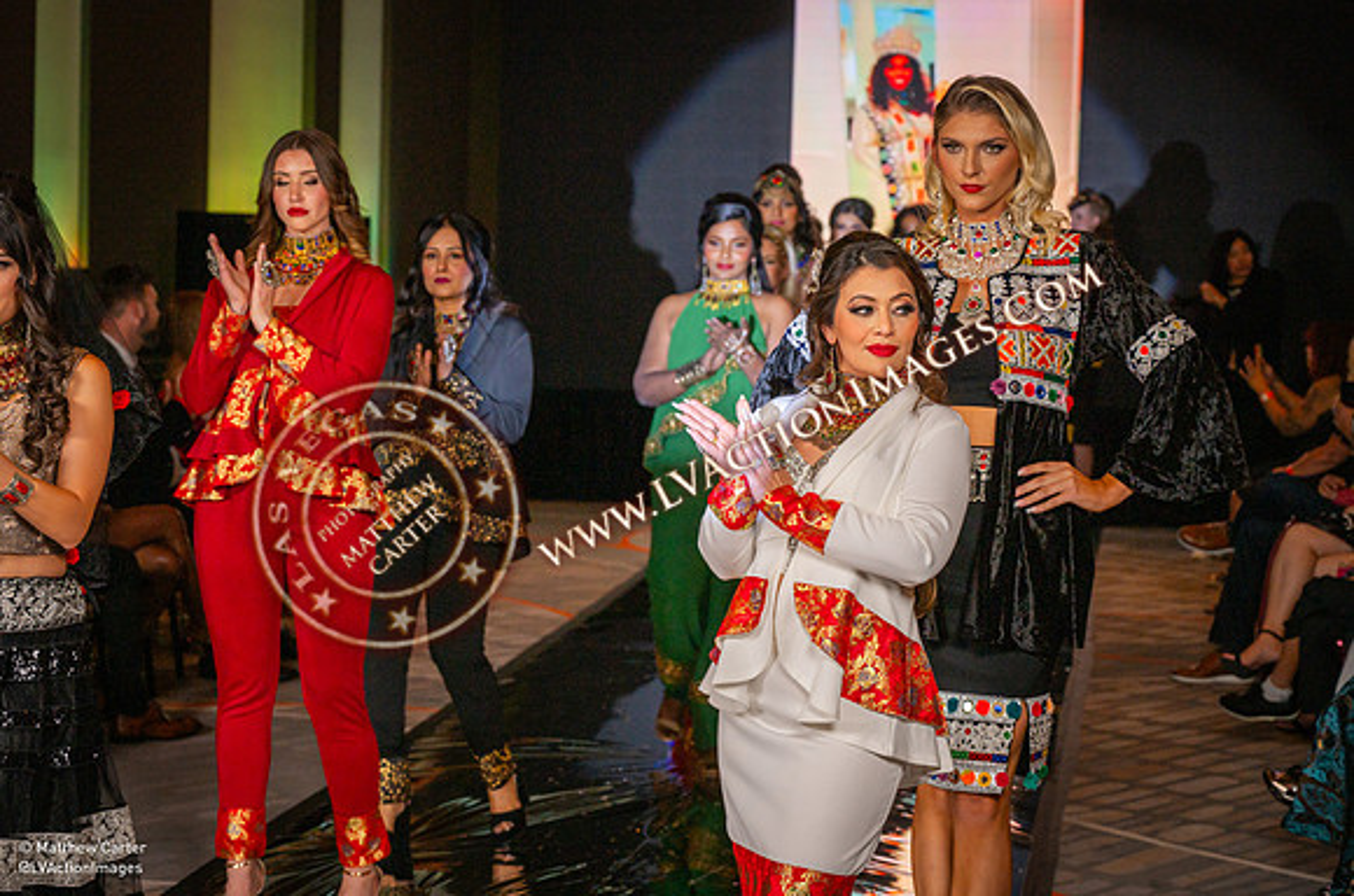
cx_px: 656
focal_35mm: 71
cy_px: 367
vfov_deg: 19.0
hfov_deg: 28.4
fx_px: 2671
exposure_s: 1/200
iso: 400
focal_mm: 59
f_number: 4
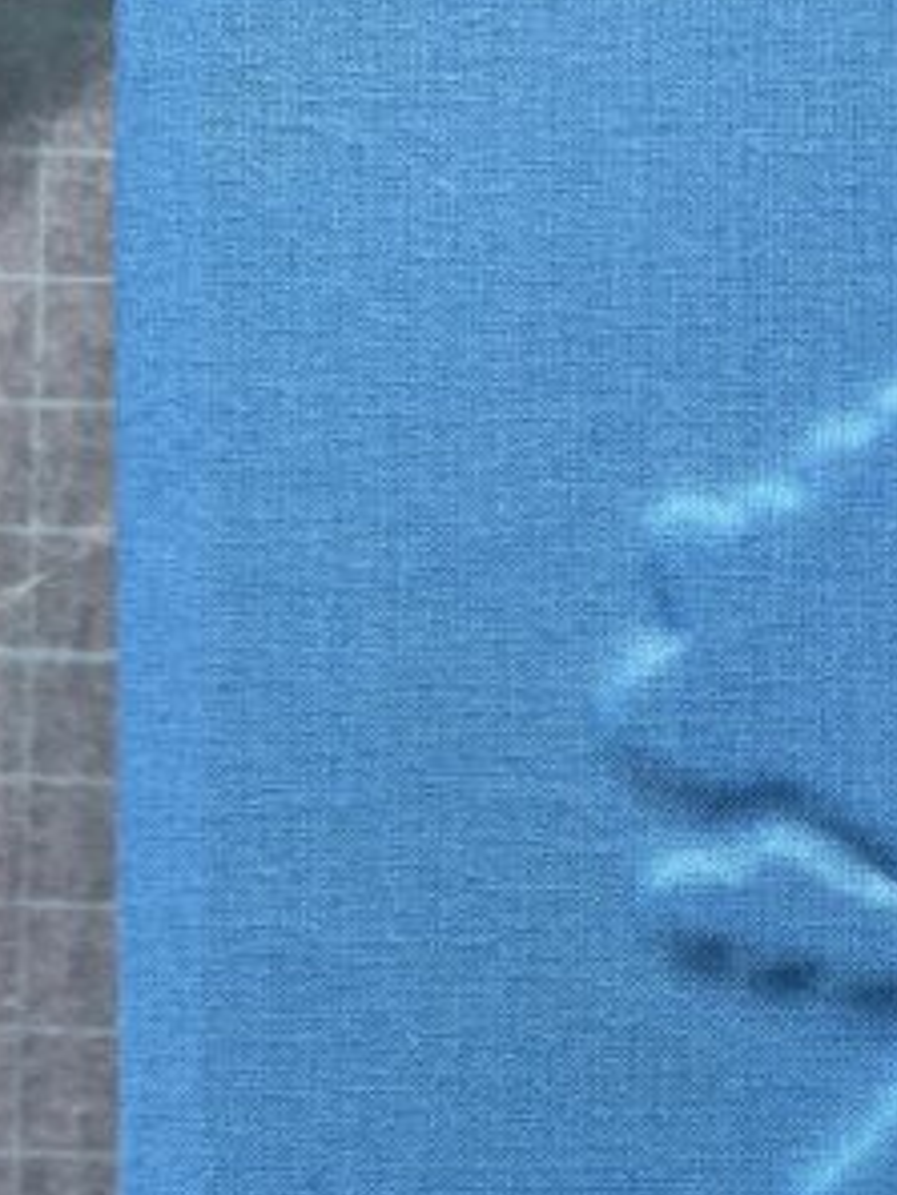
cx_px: 1022
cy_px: 1038
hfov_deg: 20.0
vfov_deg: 27.0
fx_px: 2417
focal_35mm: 70
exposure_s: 1/110
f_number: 1.6
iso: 125
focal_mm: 5.1
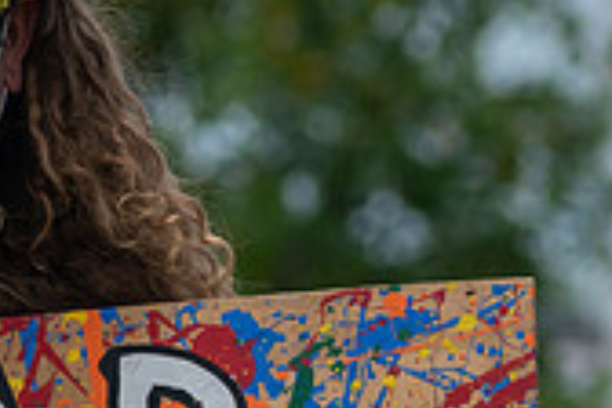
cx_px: 90
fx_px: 21894
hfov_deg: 1.6
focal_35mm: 1288
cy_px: 461
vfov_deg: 1.1
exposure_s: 1/2000
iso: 220
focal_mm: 220
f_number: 5.6
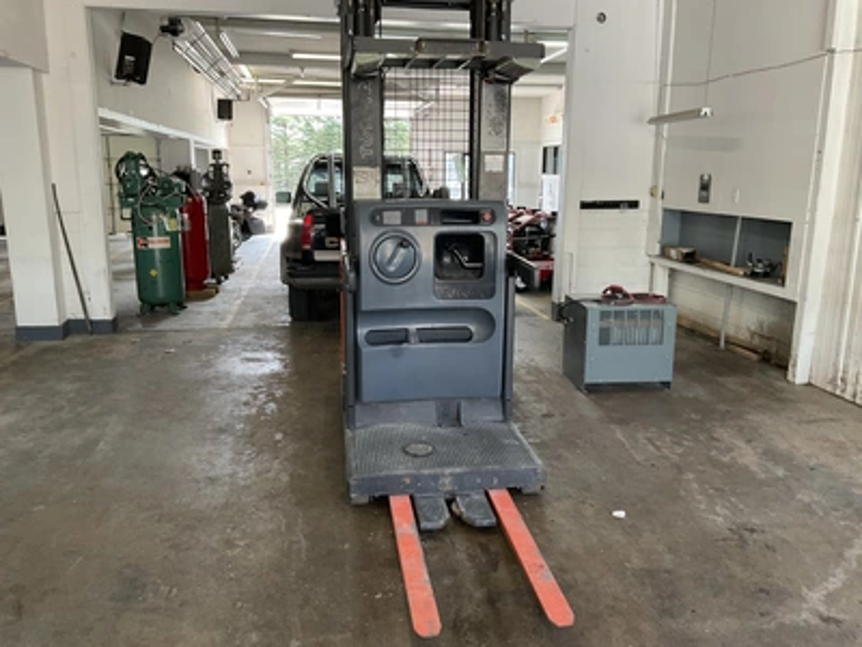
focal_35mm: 29
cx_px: 431
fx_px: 722
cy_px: 324
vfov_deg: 48.2
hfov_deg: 61.7
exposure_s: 1/60
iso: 50
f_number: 1.8
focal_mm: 3
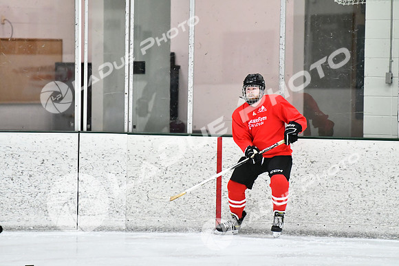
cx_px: 200
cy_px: 133
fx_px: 3326
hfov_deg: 6.9
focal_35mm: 300
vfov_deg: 4.6
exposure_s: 1/1250
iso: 5000
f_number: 2.8
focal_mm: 200
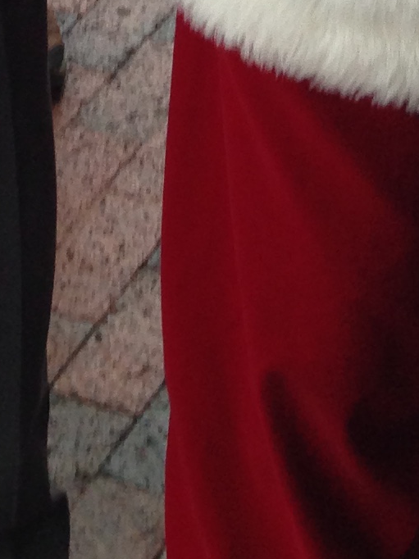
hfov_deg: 9.4
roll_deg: +0.1
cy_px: -678
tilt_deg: -14.4
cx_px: 217
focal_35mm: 158
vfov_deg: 11.0
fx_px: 2552
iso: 64
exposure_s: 1/120
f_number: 2.4
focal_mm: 4.12
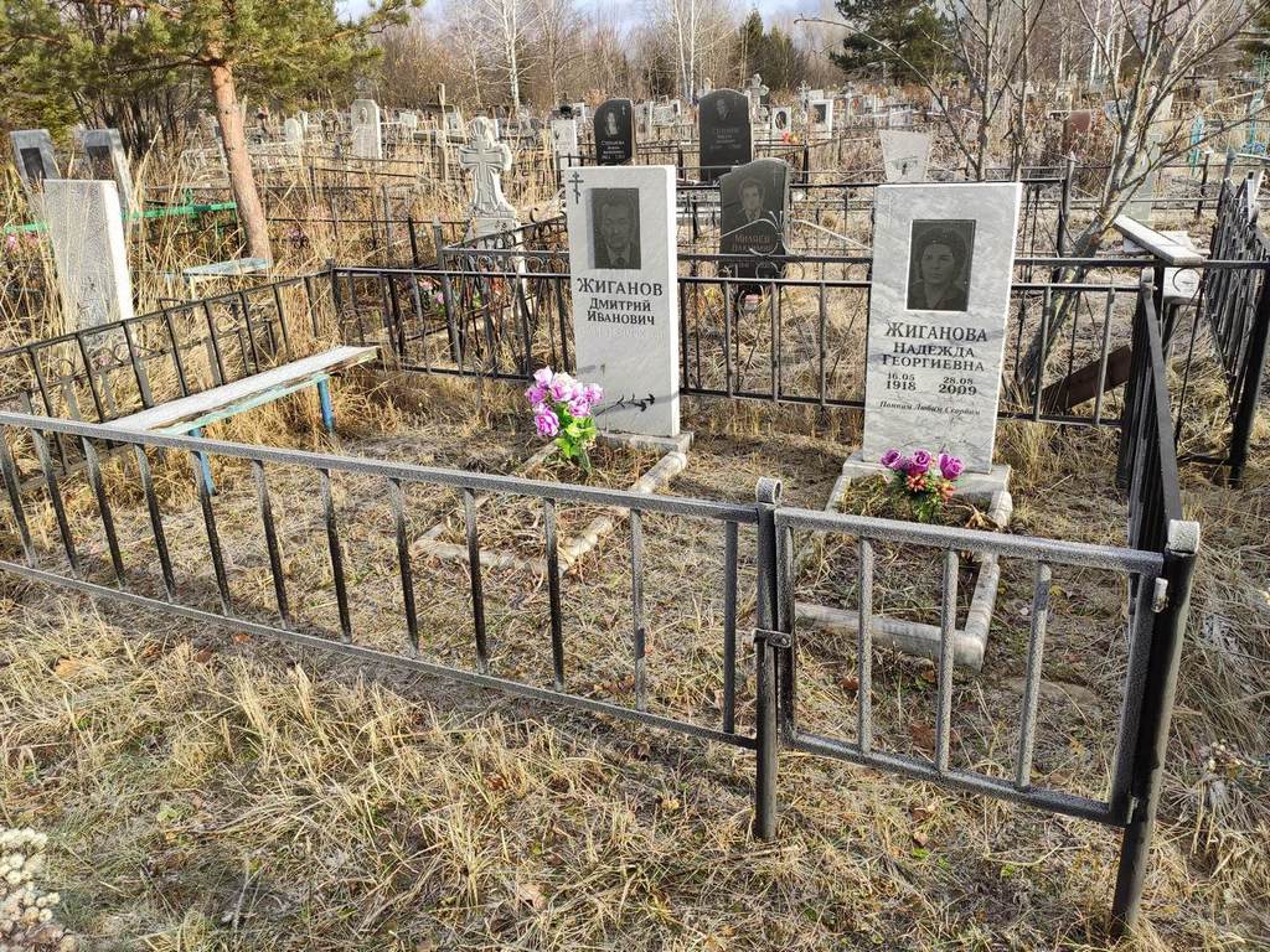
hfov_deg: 67.3
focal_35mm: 26
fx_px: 954
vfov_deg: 53.1
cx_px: 635
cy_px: 476
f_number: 1.75
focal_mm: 4.77
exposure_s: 1/784
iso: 112
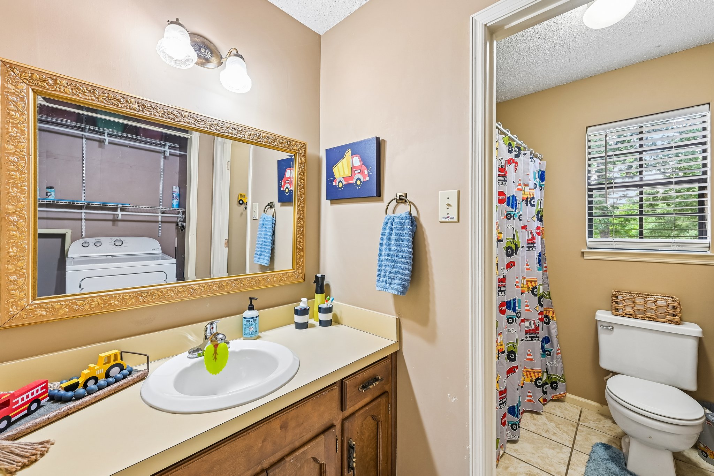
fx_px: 278
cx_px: 357
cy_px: 238
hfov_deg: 104.3
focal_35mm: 14
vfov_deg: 81.2
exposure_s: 1/6
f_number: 8
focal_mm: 14
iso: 400
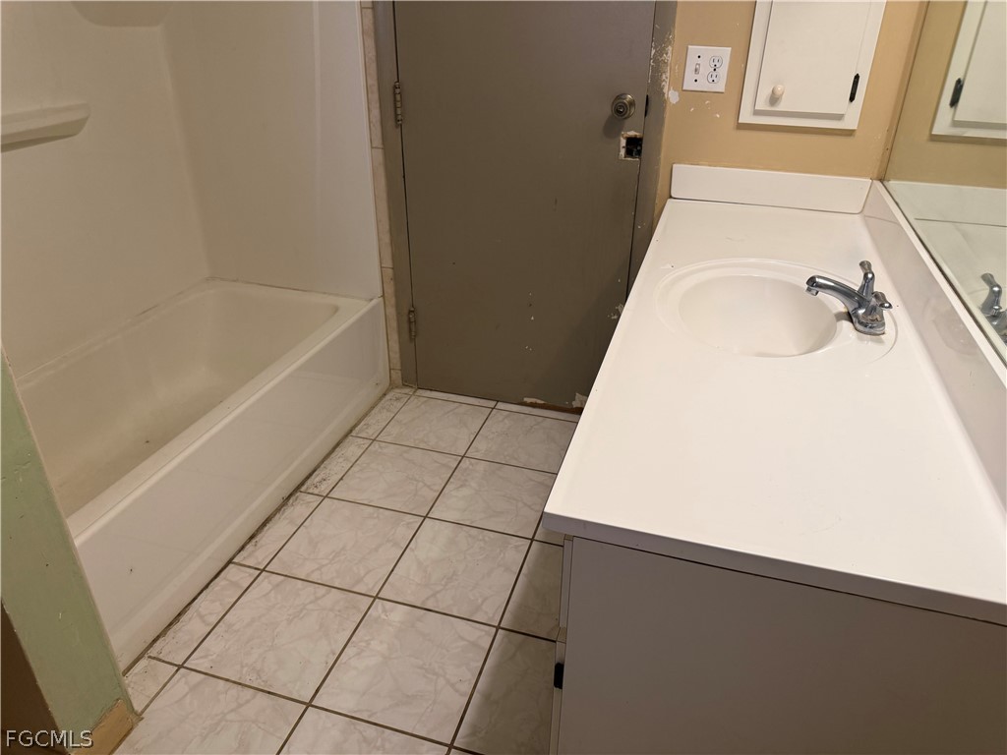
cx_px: 504
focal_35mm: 24
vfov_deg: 56.8
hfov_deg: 71.6
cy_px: 378
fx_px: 698
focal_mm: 6.76
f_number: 1.78
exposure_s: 1/60
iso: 160
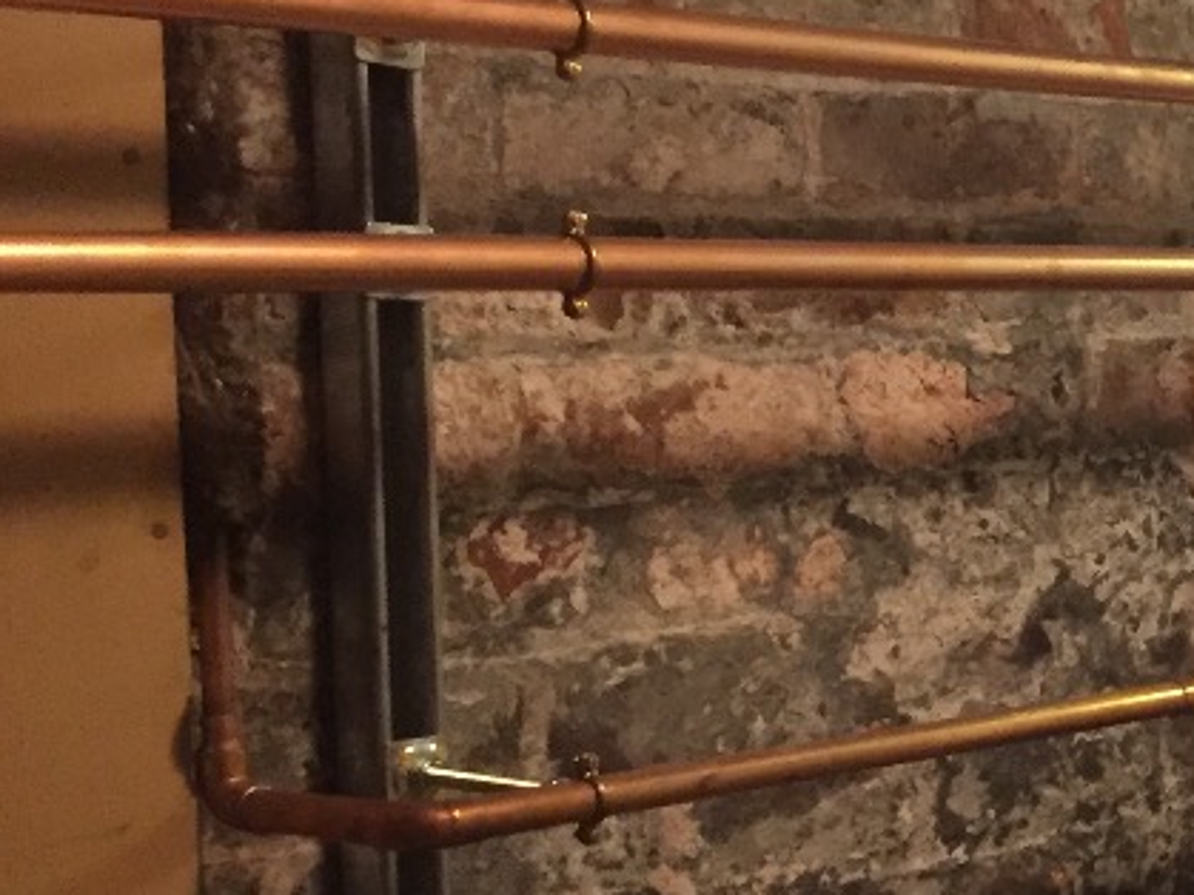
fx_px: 2862
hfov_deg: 20.7
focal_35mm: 83
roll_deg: -1.2
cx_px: 1698
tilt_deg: -4.8
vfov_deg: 17.8
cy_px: 542
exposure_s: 1/17
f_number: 2.2
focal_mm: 4.15
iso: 320
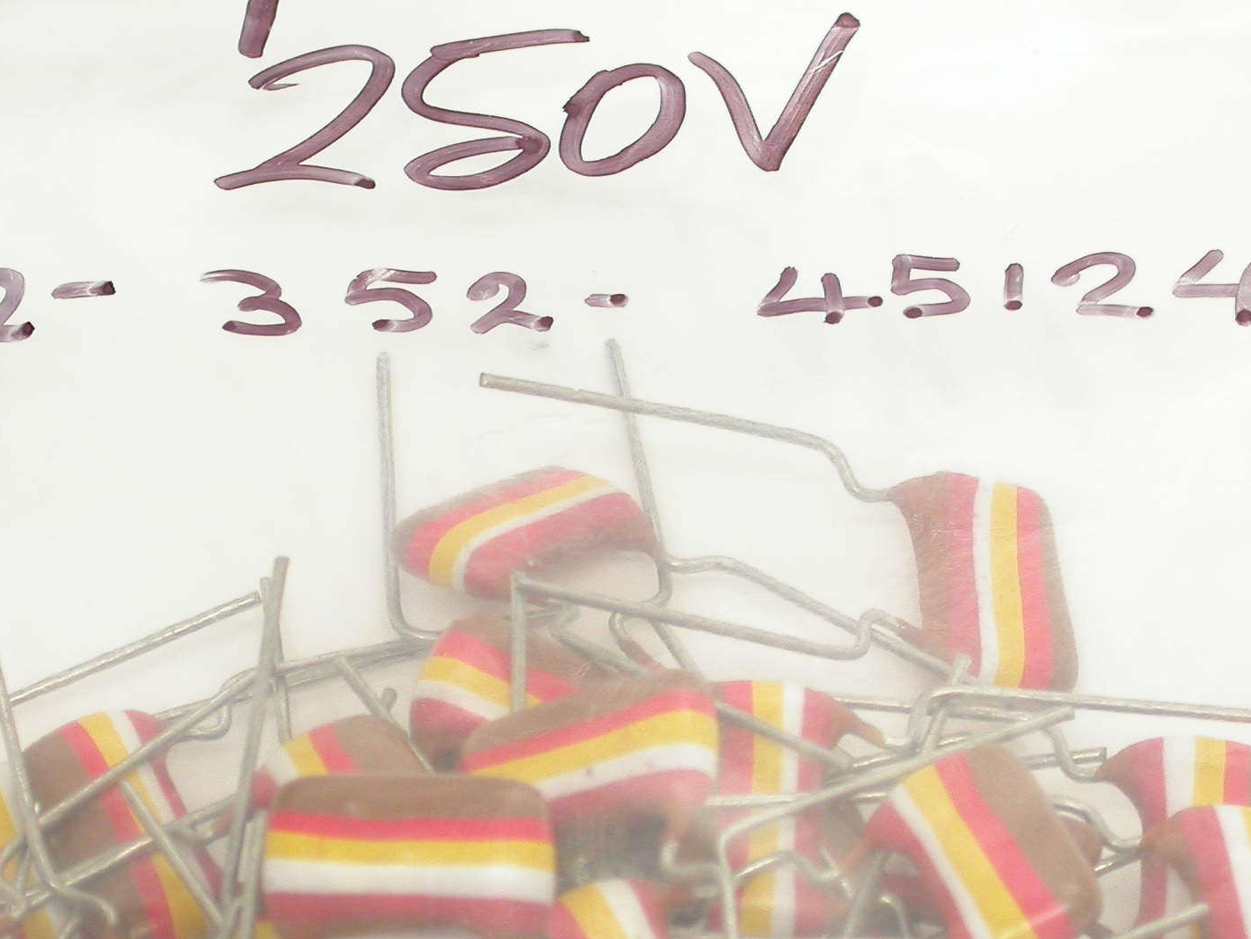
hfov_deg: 9.2
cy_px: 439
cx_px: 546
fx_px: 7734
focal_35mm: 214
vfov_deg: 6.9
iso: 100
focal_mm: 27.3
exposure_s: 1/16.1
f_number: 4.6
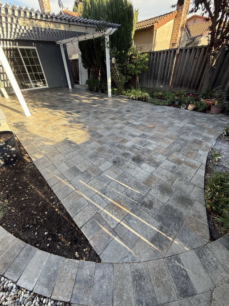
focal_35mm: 14
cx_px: 114
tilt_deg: -35.8
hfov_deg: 85.7
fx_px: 123
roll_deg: +2.4
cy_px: 153
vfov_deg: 102.1
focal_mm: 2.22
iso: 64
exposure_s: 1/187
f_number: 2.2
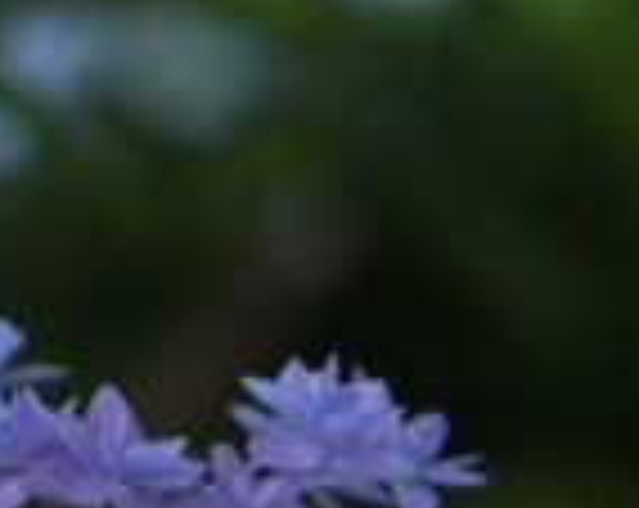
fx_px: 6624
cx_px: 108
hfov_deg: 5.5
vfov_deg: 4.4
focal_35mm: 351
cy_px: 546
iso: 200
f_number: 1.4
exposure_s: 1/4000
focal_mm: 35
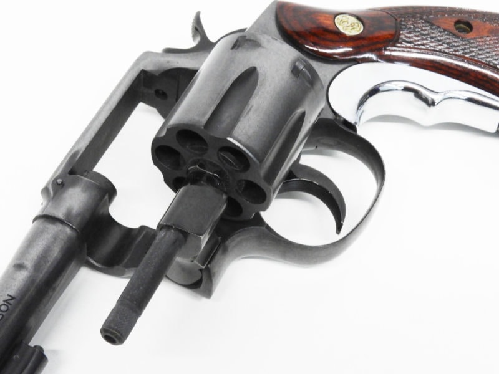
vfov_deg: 22.6
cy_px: 187
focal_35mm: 65
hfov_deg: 29.8
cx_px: 250
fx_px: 937
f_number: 6.7
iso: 800
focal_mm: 11.6
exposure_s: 1/50
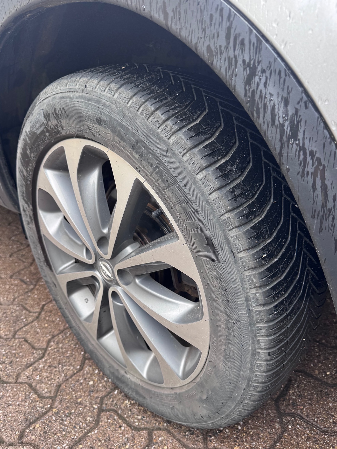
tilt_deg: -28.1
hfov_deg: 53.1
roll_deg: +3.3
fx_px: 337
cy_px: 236
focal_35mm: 26
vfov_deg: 67.3
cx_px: 161
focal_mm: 6.76
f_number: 1.78
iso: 64
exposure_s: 1/121
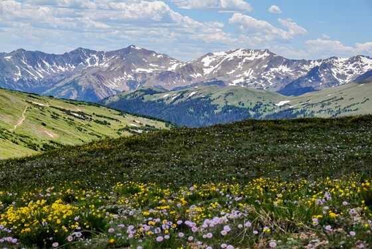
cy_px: 124
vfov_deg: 13.2
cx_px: 186
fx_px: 1075
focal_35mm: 104
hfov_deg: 19.6
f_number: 4.5
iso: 100
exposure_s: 1/1000
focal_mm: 38.04
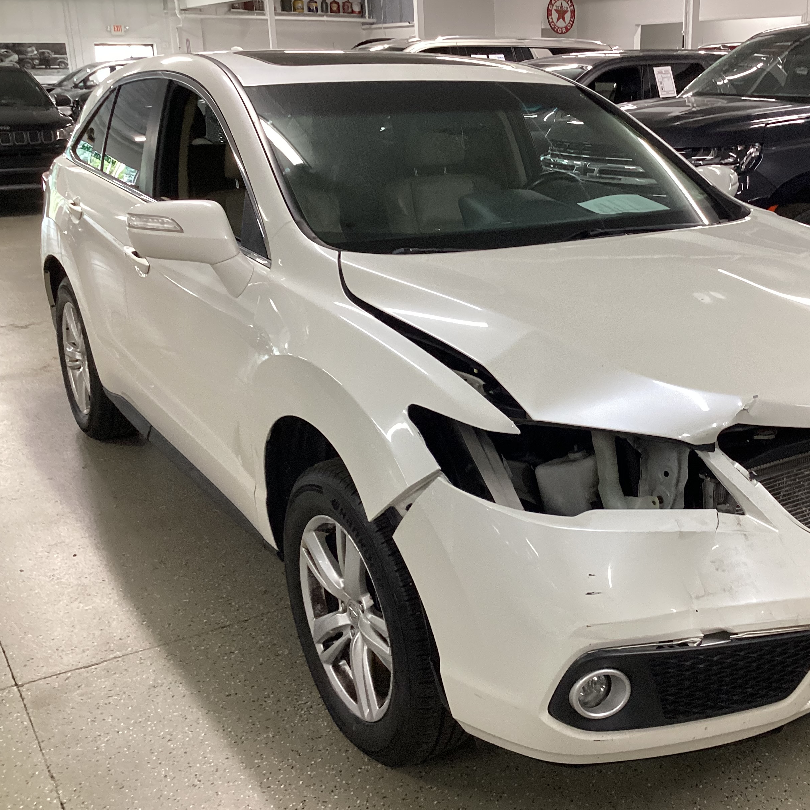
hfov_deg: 44.2
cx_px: 544
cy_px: 407
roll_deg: +0.1
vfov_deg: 44.9
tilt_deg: -18.9
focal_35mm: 37
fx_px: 980
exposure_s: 1/60
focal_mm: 3.3
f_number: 2.4
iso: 160
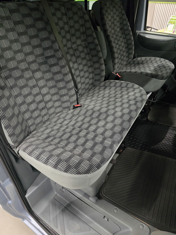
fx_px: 156
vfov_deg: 73.9
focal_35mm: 23
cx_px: 88
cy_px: 118
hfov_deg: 58.9
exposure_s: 1/100
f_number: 1.7
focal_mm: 6.3
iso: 2000
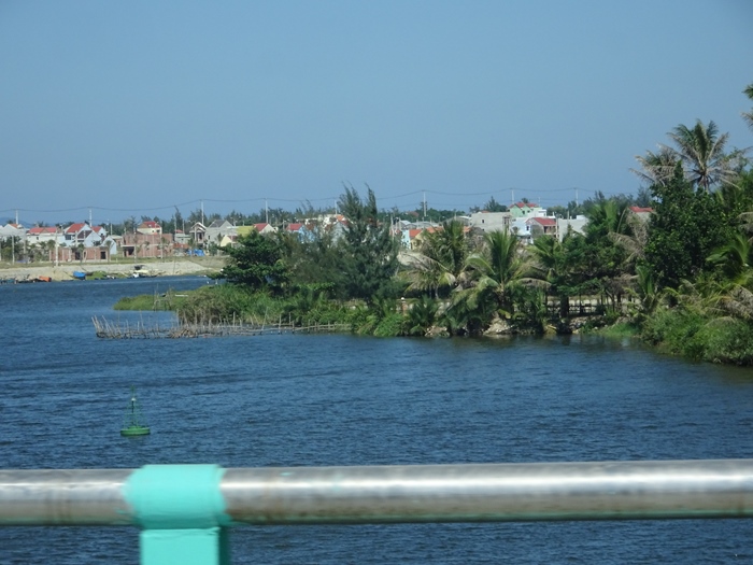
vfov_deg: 10.7
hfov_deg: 14.2
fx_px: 3024
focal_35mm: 139
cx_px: 376
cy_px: 282
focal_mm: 23.73
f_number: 5.6
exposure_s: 1/800
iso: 160
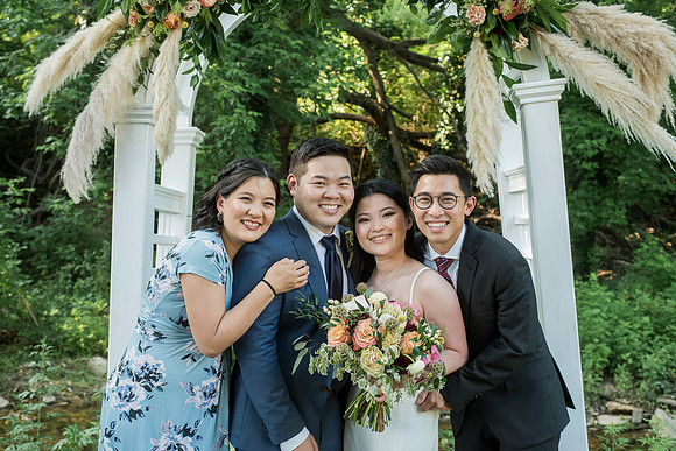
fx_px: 959
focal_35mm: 51
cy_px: 225
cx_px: 334
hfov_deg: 38.8
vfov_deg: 26.5
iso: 1250
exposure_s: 1/160
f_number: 5.6
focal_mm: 50
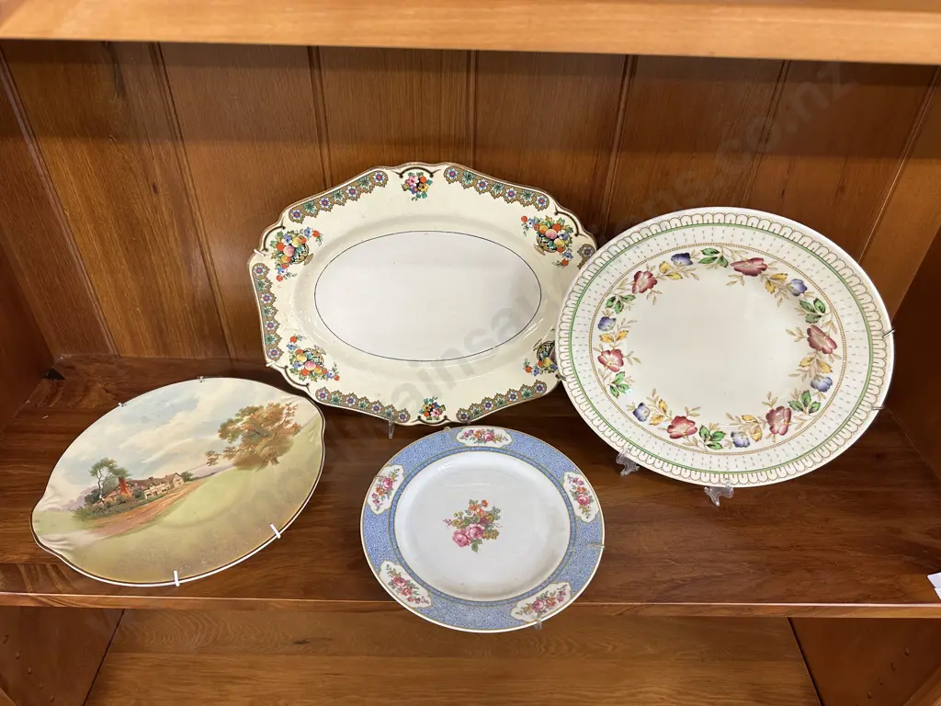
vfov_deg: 56.8
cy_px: 353
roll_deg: -1.6
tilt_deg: -38.2
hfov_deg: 71.6
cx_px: 470
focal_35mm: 24
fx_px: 652
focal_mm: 6.86
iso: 160
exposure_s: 1/50
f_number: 1.78
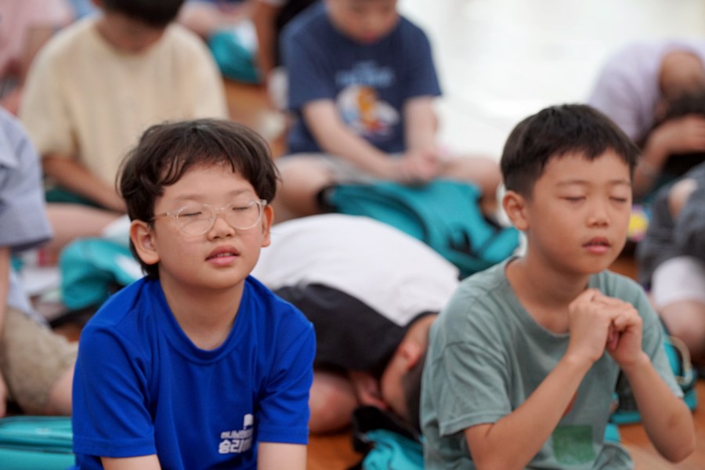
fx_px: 2996
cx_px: 352
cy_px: 235
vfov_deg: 9.0
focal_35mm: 153
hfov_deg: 13.4
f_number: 4
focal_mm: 153
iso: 1250
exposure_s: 1/160
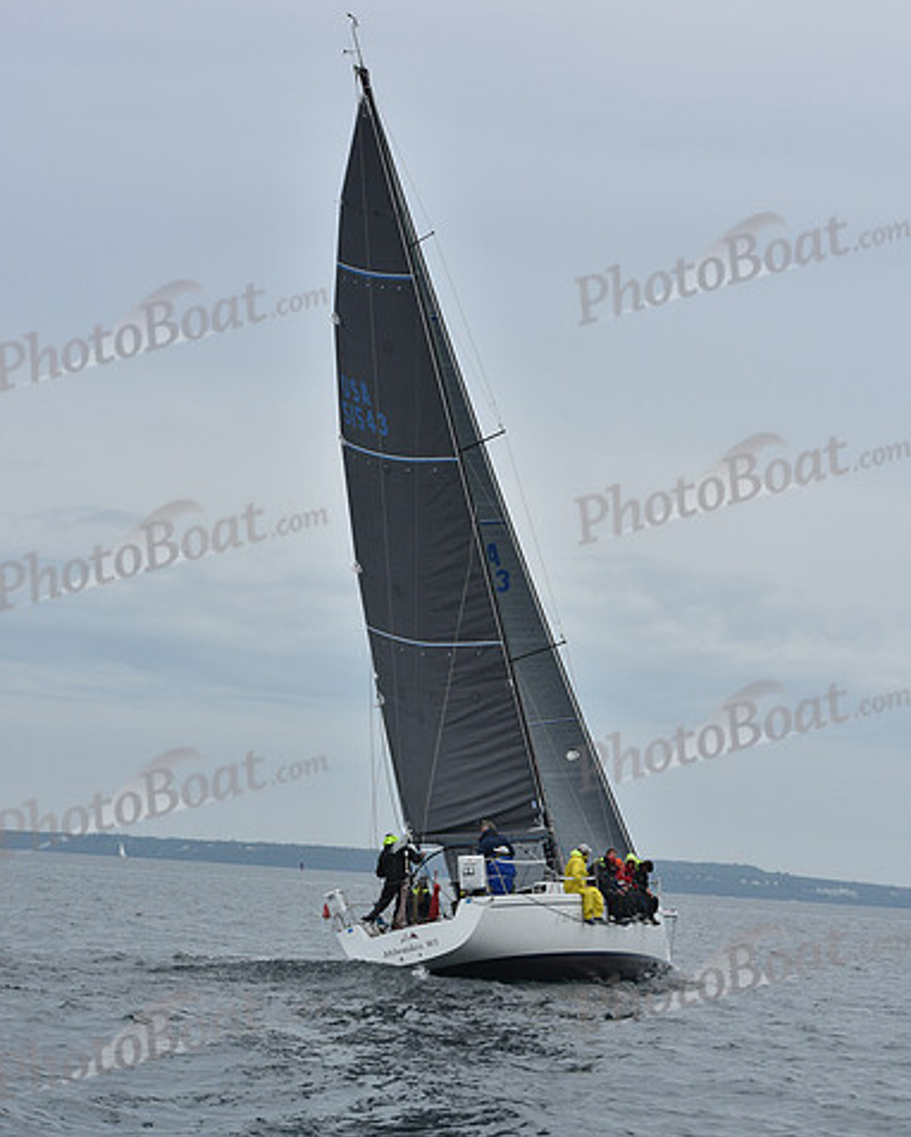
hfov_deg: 17.3
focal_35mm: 89
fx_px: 2998
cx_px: 452
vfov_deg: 21.5
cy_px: 641
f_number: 8
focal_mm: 78
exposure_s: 1/800
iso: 250
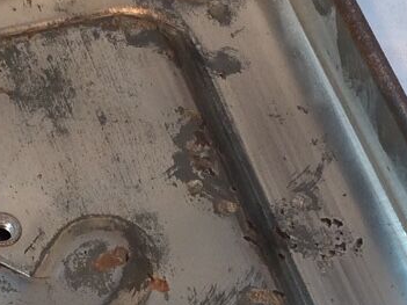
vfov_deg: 10.9
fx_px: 1587
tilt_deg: -59.0
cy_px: 296
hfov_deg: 14.4
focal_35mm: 135
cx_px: 8
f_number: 2.2
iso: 50
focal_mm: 4.15
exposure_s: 1/100
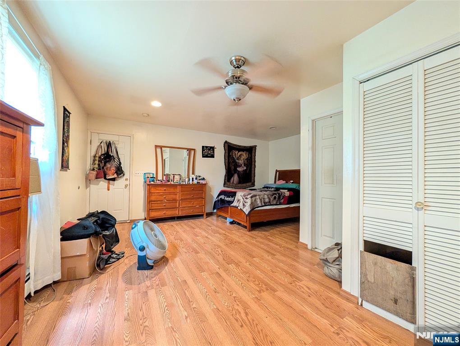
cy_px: 173
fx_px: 160
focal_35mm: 12
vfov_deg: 94.6
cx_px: 230
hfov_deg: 110.5
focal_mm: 2.02
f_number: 1.7
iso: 706
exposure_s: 1/40
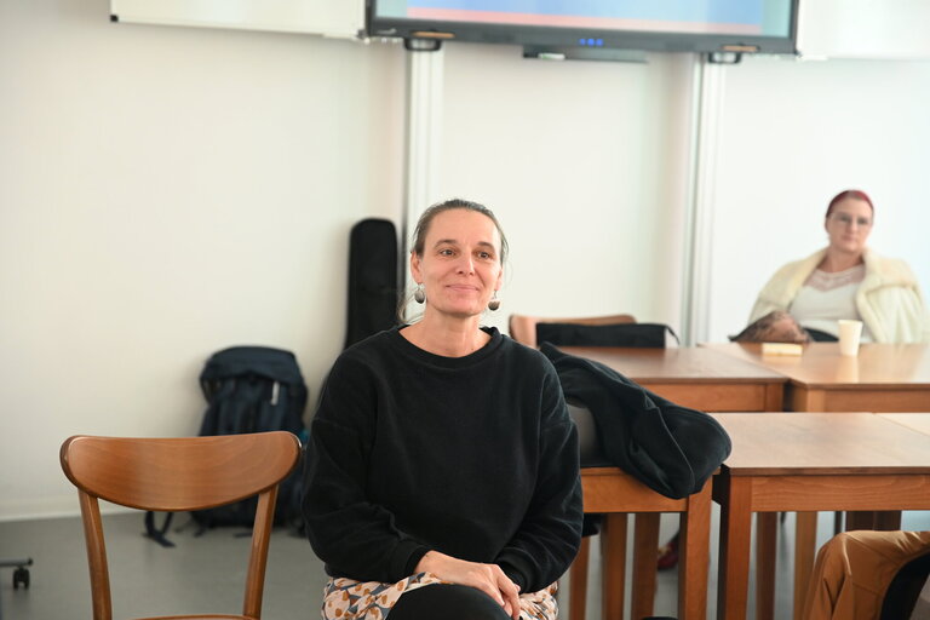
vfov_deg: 19.5
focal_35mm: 70
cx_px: 465
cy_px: 310
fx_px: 1808
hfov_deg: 28.8
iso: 2200
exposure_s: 1/100
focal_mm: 70
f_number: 2.8
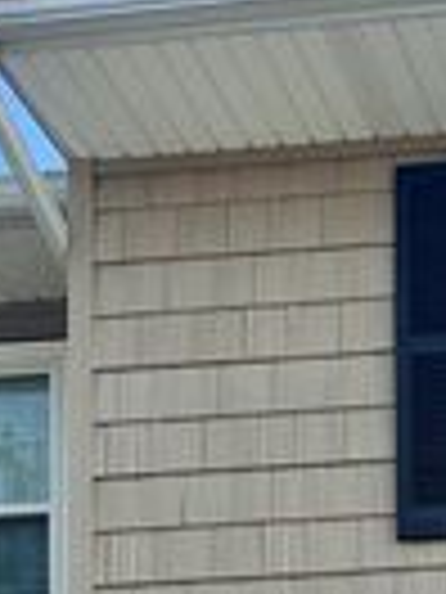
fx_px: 2250
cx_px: 802
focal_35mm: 131
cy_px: 1190
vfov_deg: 13.0
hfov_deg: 10.6
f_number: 1.6
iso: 50
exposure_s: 1/2564
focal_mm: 4.2
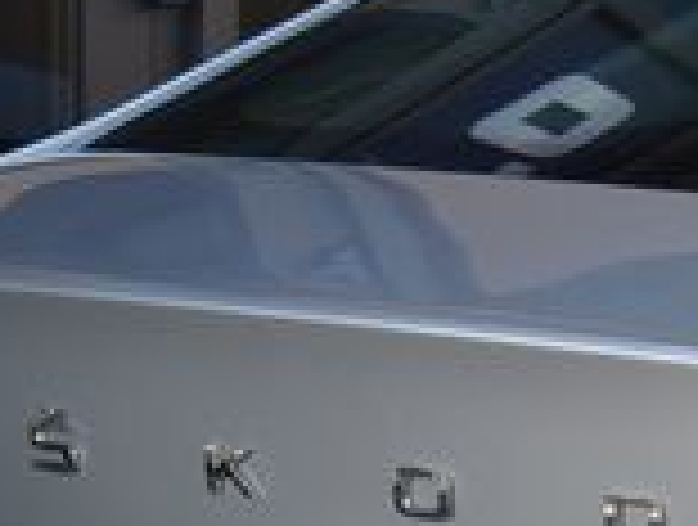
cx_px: 1536
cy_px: 832
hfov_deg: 6.0
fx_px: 6407
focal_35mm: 317
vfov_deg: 4.7
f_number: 8
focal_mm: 50
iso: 500
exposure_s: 1/250
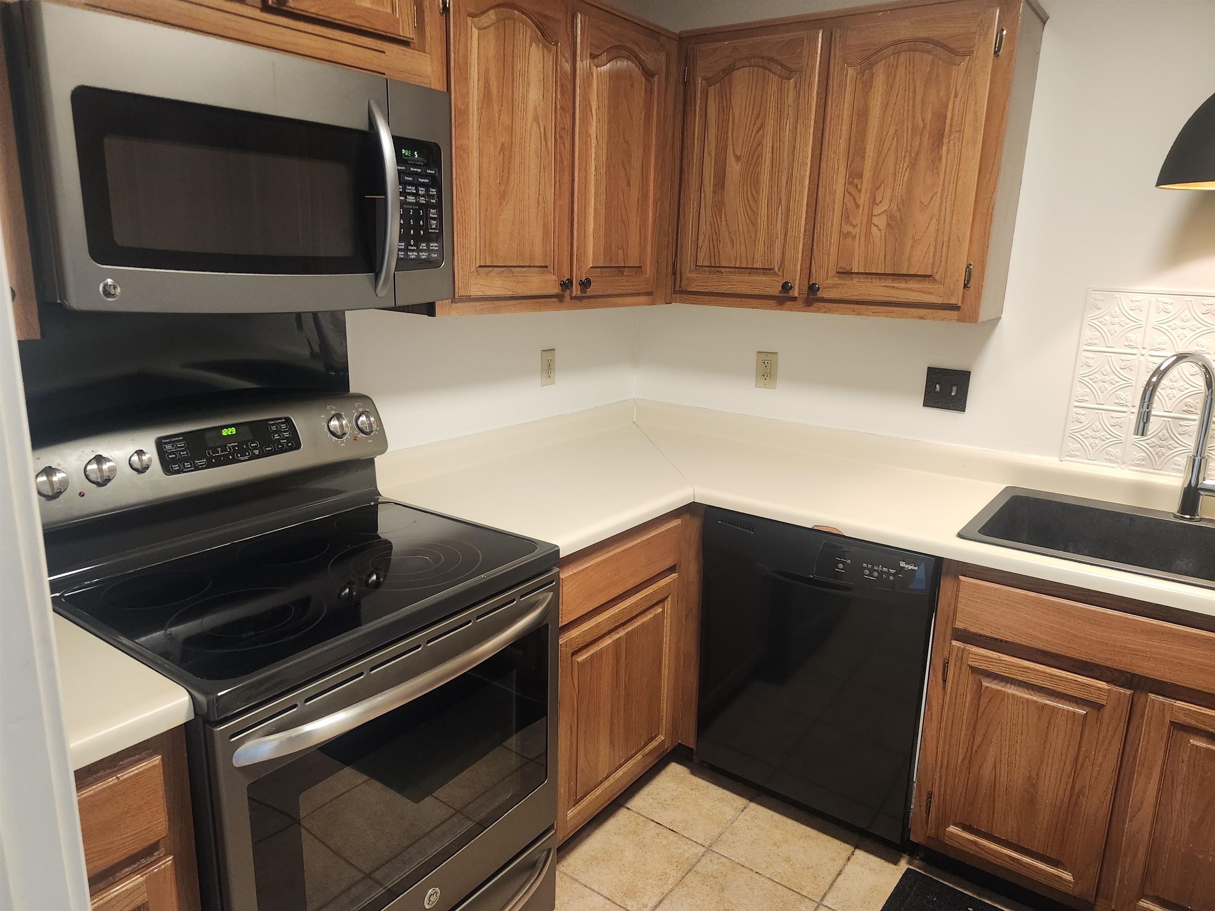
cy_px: 456
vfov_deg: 58.9
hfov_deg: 73.9
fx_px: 807
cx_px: 608
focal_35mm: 23
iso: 800
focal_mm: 5.54
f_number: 1.8
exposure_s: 1/120
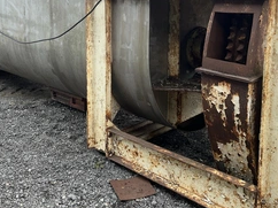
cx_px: 124
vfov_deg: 32.5
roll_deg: -0.5
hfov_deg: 43.8
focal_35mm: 43
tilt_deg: -5.8
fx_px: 345
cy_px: 39
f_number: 1.6
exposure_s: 1/484
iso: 50
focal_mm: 5.1
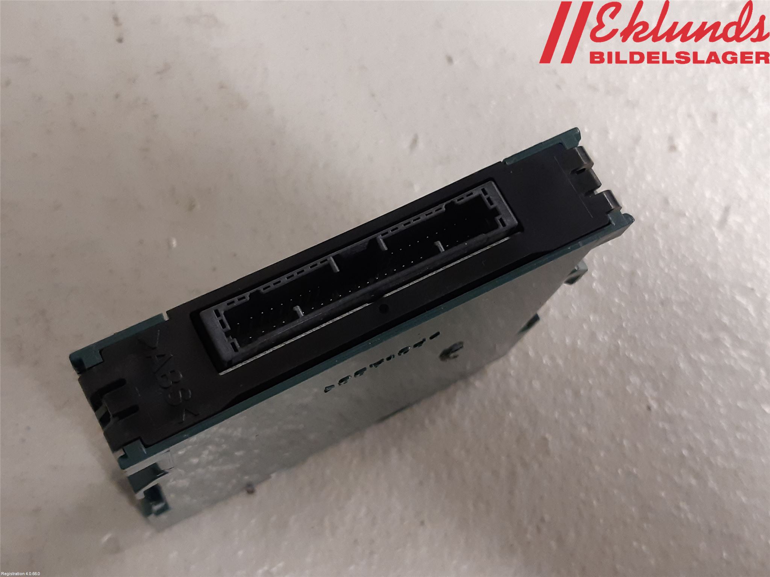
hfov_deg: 67.3
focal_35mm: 26
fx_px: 578
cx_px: 385
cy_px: 288
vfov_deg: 53.1
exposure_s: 1/50
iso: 200
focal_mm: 3.93
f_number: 1.7
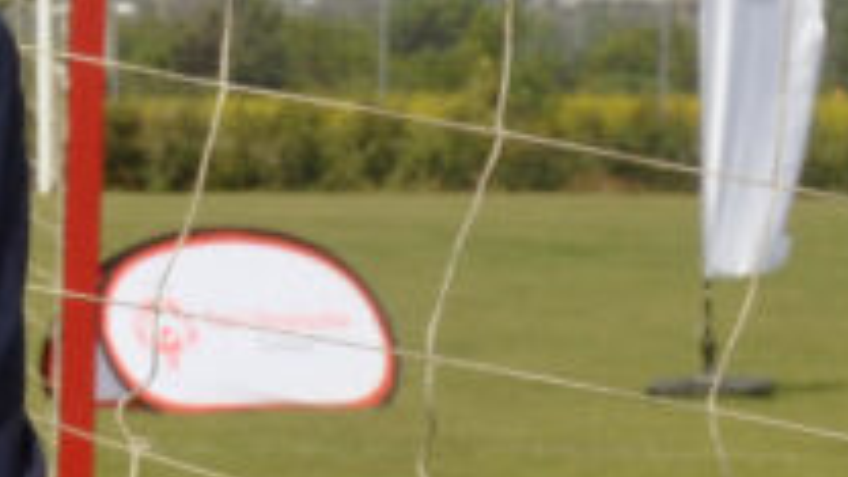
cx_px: -893
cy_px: 98
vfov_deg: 2.5
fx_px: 10861
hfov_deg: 4.4
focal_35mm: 483
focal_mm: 50
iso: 250
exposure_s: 1/200
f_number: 14
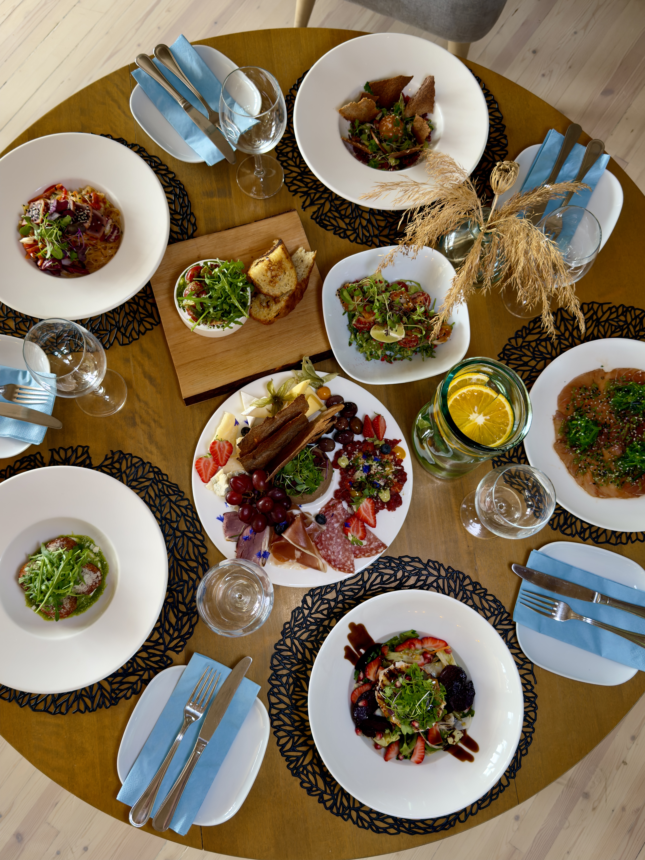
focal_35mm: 30
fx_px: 745
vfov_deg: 60.0
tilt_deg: -77.6
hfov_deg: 46.8
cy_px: 430
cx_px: 322
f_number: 1.78
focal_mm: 6.76
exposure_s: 1/71
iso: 100
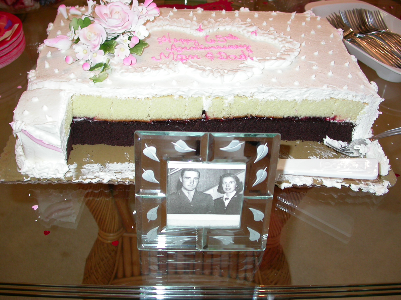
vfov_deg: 37.7
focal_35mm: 38
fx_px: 440
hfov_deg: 49.0
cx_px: 200
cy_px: 150
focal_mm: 7.85
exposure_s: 1/30
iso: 100
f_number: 2.6
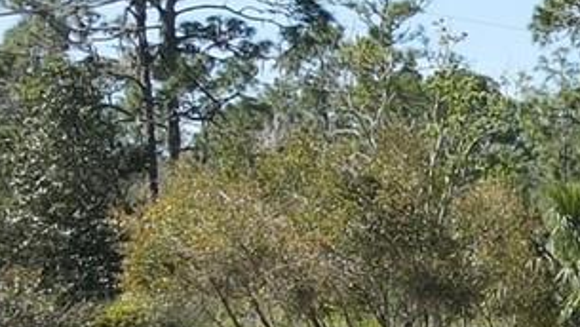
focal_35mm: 137
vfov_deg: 8.6
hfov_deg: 14.0
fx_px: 2108
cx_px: 1017
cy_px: 548
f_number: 2.8
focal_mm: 4.5
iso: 100
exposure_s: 1/350
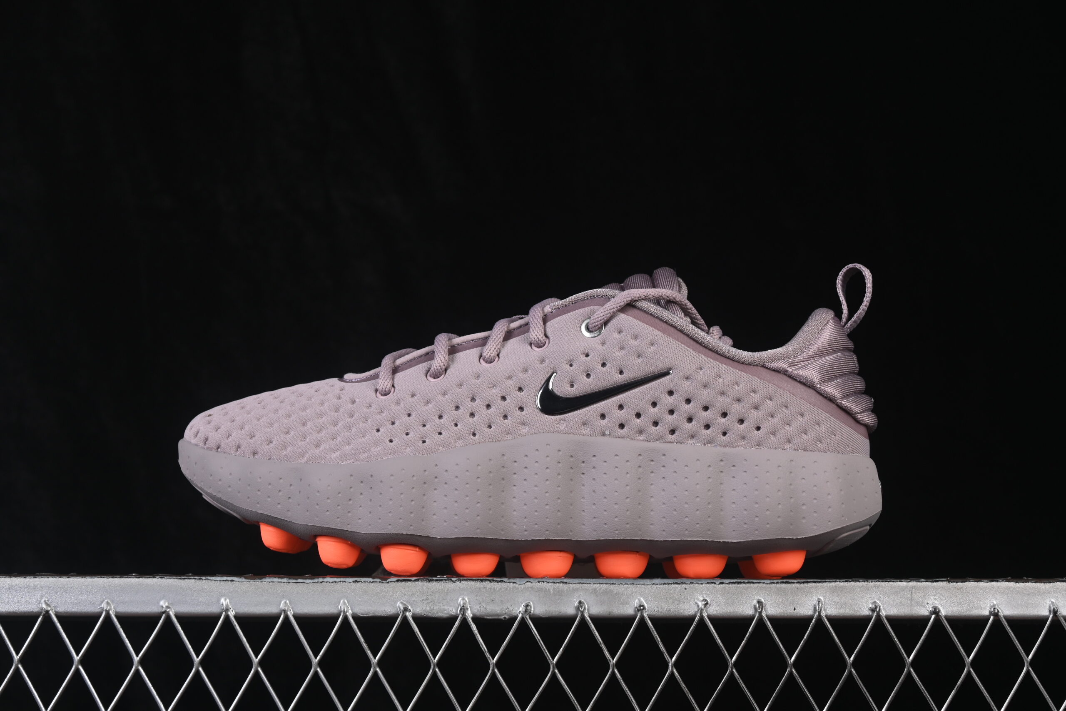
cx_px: 533
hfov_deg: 27.0
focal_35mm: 75
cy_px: 356
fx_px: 2221
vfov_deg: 18.2
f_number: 8
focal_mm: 50
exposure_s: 1/80
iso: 160
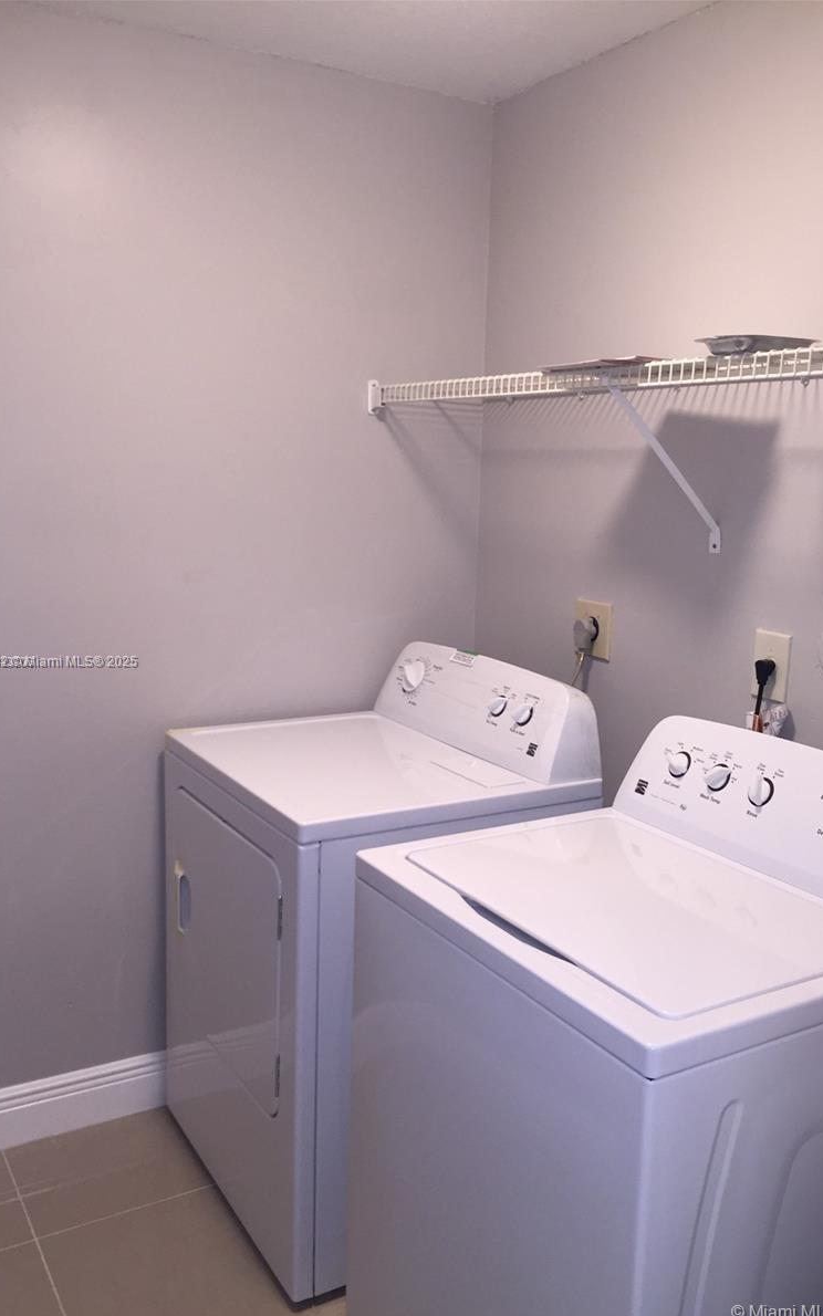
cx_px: 433
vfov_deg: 61.2
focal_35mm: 31
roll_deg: -1.4
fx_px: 1112
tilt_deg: -9.6
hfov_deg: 40.6
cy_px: 662
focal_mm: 4.15
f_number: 2.2
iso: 50
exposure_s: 1/30
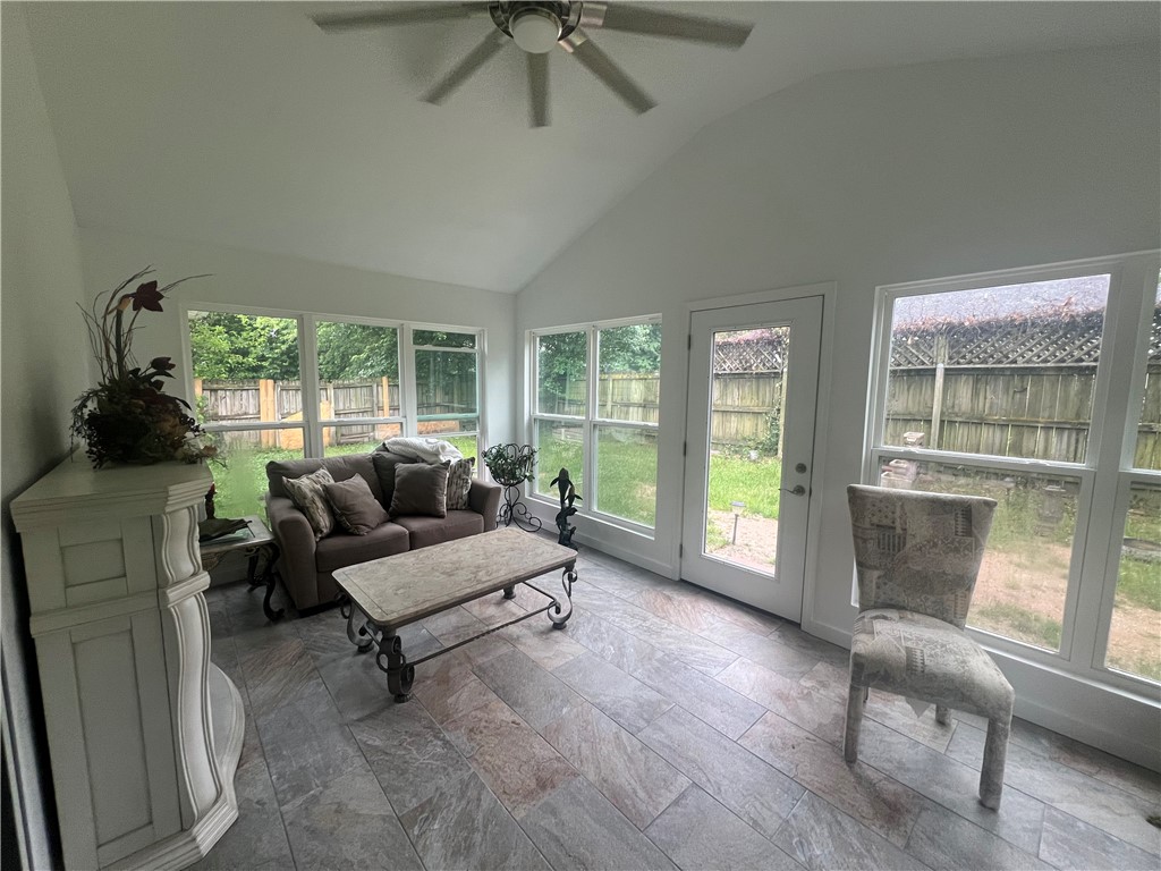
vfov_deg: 89.9
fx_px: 436
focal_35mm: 13
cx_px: 580
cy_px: 436
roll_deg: -0.3
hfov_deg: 106.2
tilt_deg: -7.4
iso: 125
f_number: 1.8
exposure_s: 1/120
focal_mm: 1.57
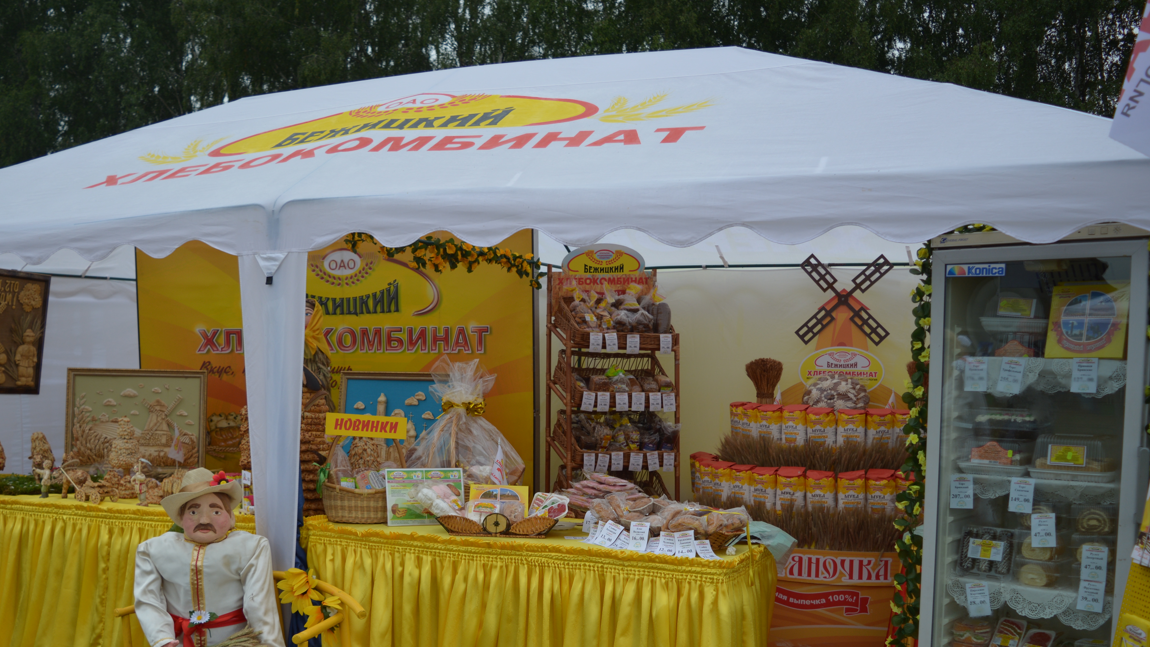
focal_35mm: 35
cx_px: 503
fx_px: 1067
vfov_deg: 33.2
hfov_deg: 56.5
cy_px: 469
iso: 100
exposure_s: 1/800
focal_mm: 18
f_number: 3.5
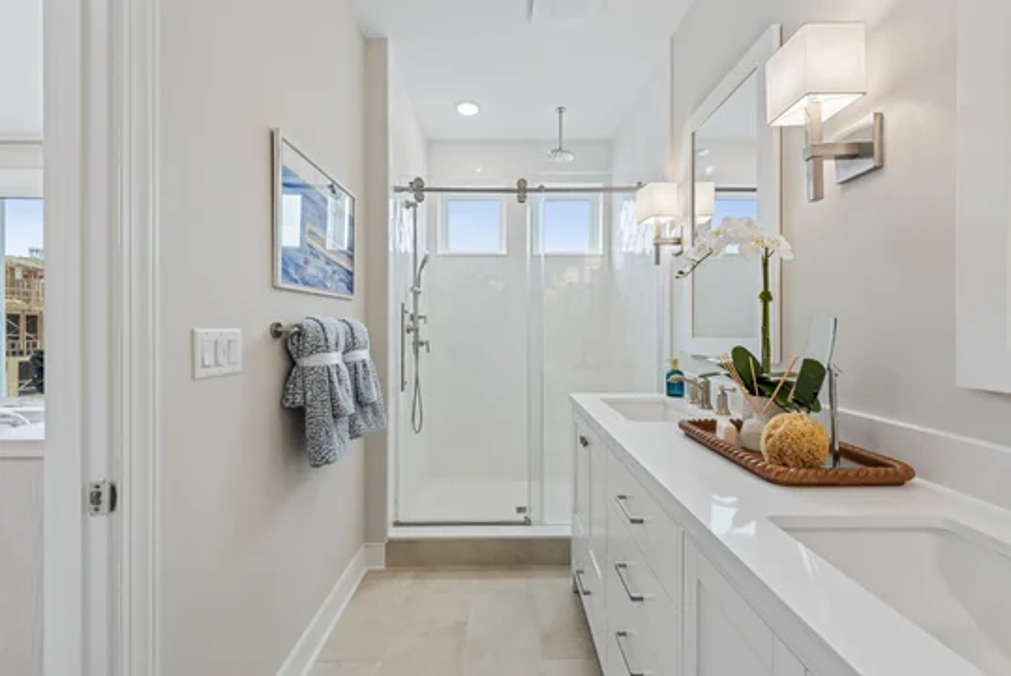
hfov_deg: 104.2
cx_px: 506
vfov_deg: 81.3
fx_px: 393
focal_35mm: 14
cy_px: 338
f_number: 8
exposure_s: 1/20
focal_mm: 14
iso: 100
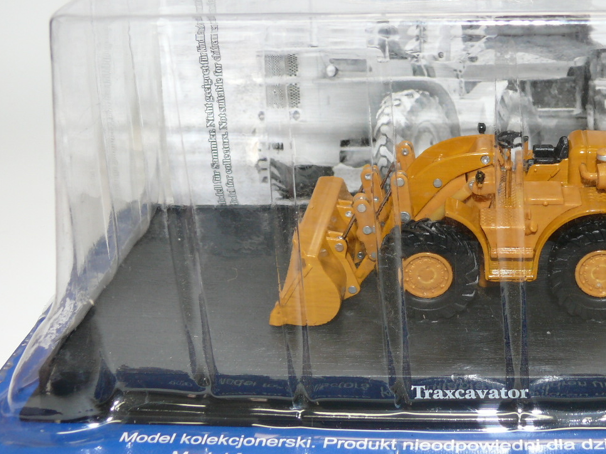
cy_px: 185
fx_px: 1015
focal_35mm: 58
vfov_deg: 25.2
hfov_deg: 32.4
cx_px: 479
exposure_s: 1/30
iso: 100
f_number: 4
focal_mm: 7.4
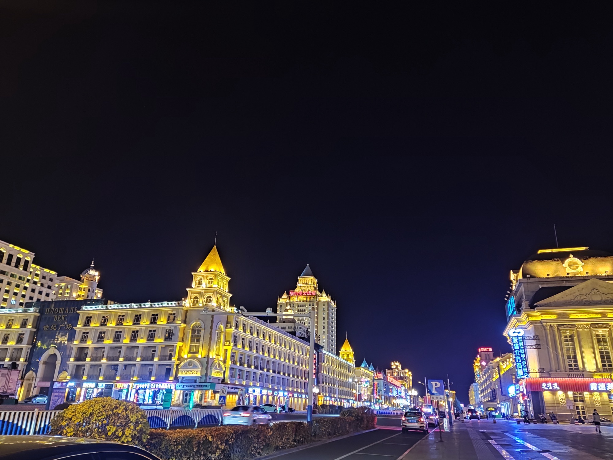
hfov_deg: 69.4
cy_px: 230
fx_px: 443
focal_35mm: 25
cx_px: 306
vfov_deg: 54.9
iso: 967
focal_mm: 4.71
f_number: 1.79
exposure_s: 1/14
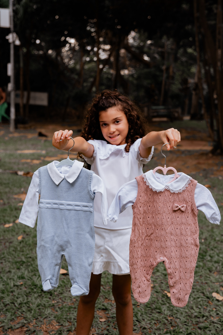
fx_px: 474
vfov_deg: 38.9
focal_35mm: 51
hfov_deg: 26.5
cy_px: 168
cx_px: 112
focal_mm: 34
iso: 200
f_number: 2.8
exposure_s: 1/160
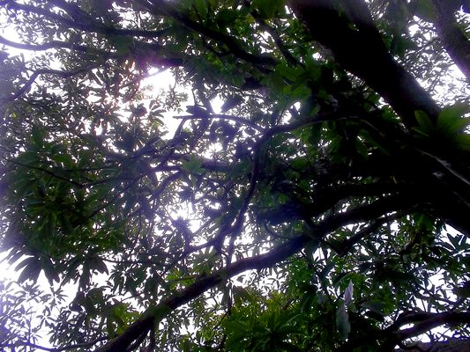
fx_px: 394
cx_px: 235
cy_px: 176
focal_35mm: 29
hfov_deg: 61.6
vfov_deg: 48.2
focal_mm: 4.1
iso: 80
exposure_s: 1/250
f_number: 5.6
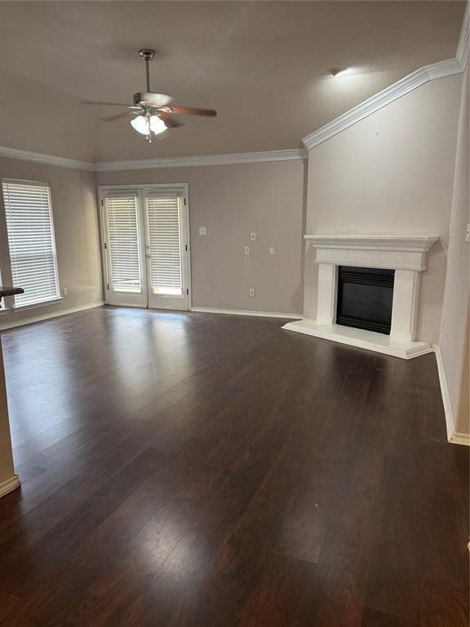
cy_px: 314
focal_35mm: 24
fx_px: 434
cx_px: 235
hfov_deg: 56.8
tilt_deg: -9.9
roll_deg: -0.9
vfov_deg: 71.6
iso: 160
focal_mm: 6.76
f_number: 1.78
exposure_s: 1/60
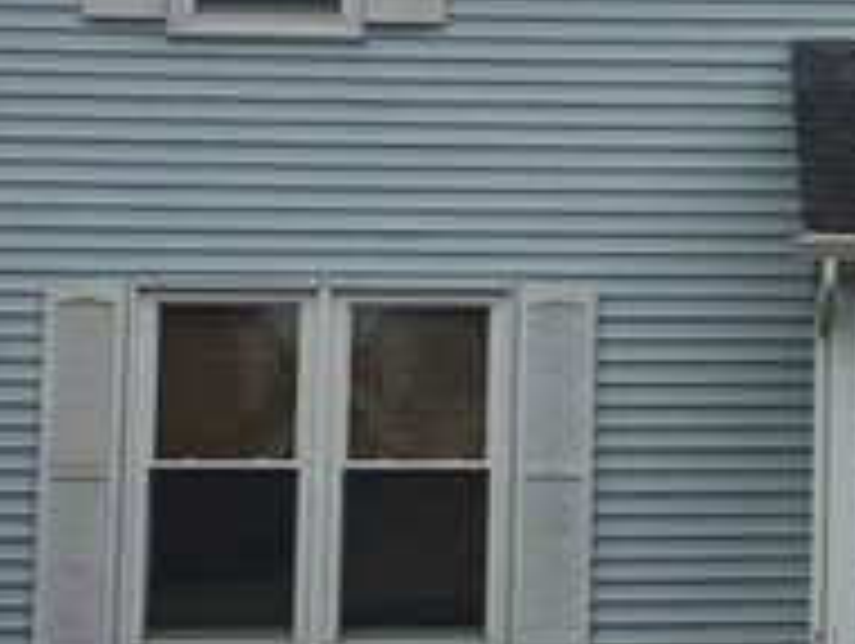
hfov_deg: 12.0
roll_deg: -0.5
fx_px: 3858
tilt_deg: +6.5
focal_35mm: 156
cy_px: 194
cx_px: 1318
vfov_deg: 9.5
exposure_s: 1/599
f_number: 2.2
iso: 32
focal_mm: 4.15
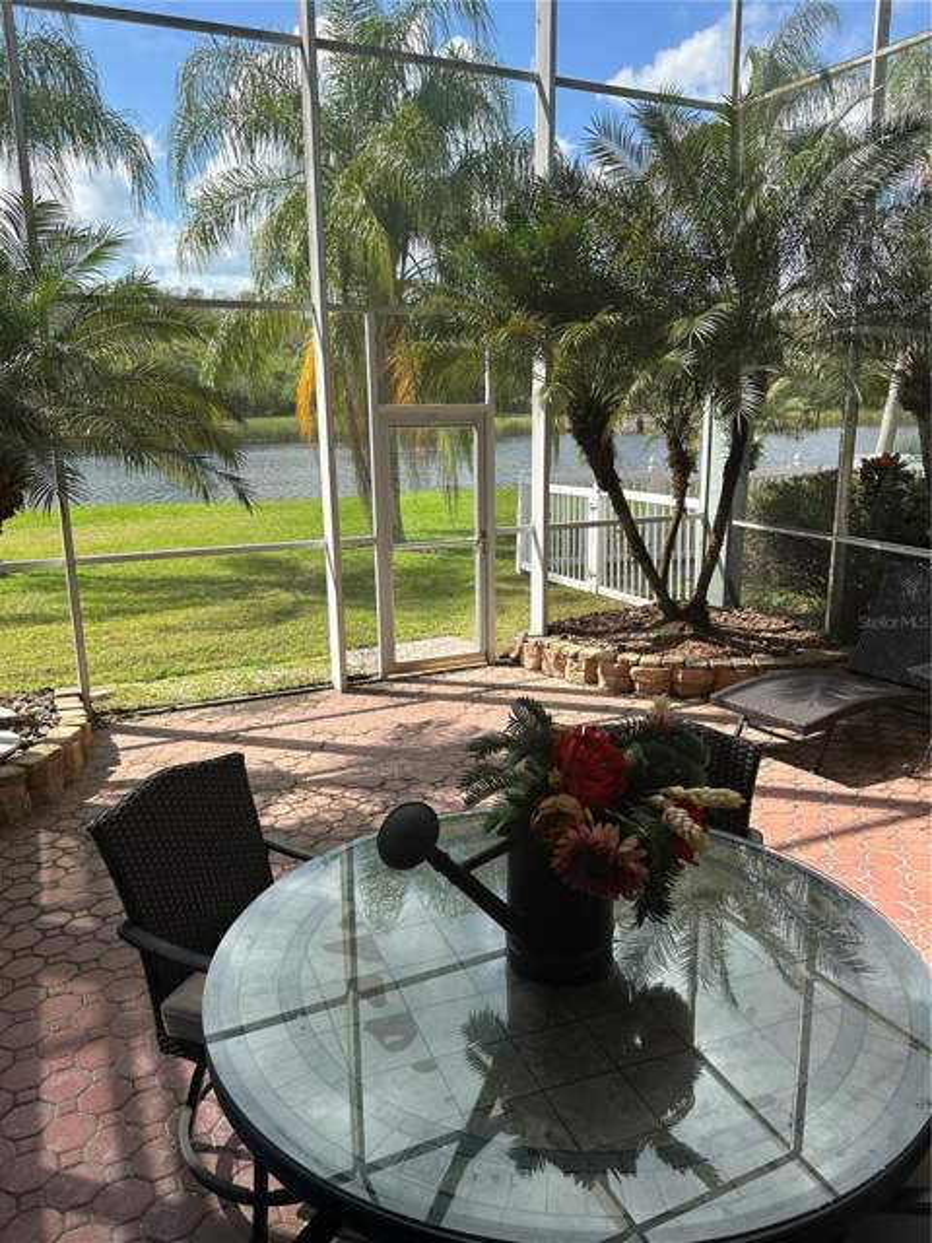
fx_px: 933
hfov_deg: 53.1
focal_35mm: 26
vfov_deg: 67.3
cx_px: 466
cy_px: 622
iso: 50
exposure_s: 1/1449
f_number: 1.5
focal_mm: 5.7
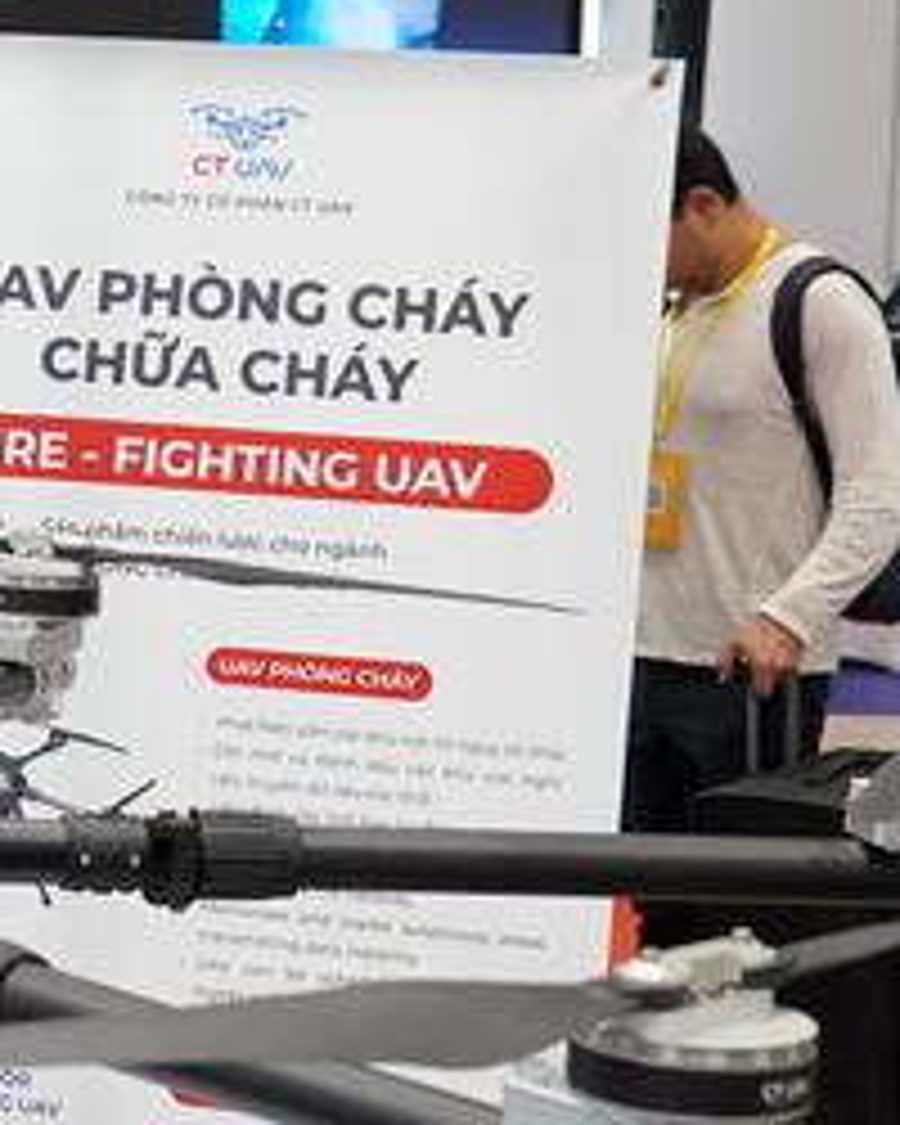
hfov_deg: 11.4
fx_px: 4295
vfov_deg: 14.9
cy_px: 452
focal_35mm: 129
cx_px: -504
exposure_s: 1/160
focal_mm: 29
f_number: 4
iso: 1250
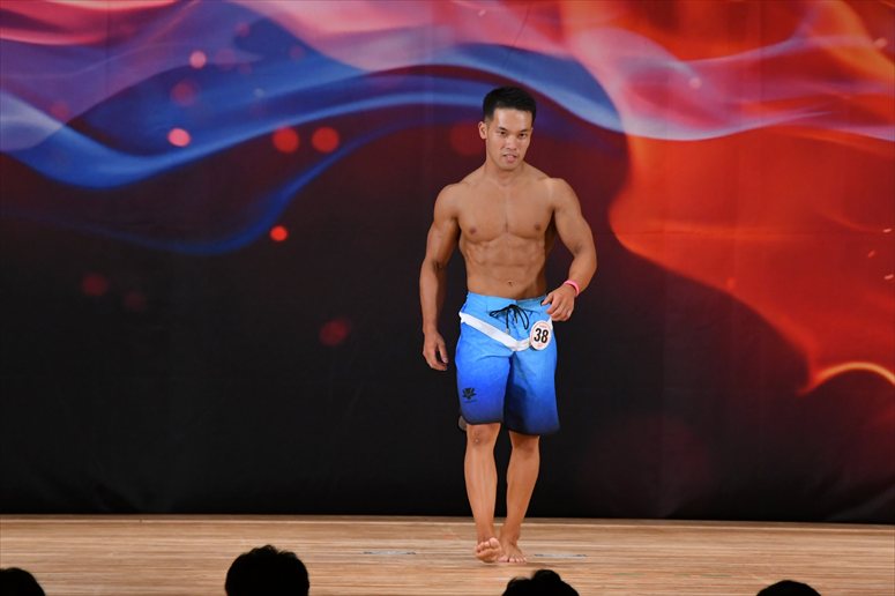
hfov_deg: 8.1
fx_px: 6337
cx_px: 448
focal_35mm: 255
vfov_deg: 5.4
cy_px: 298
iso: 3200
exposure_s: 1/400
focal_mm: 170
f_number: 5.6
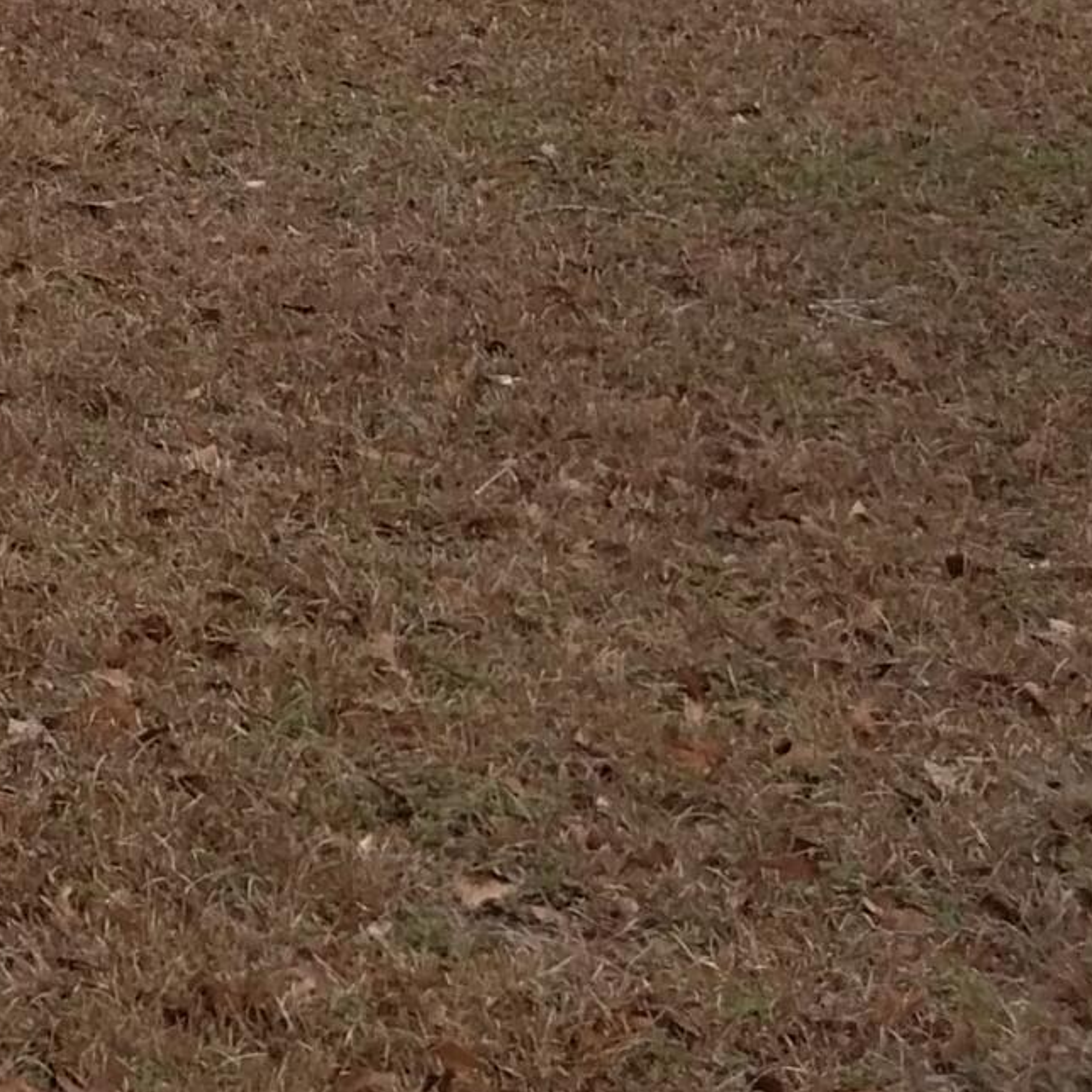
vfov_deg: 14.7
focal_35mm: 107
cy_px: -704
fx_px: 3819
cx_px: -1282
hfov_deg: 13.3
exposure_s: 1/234
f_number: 1.8
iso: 20
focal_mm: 4
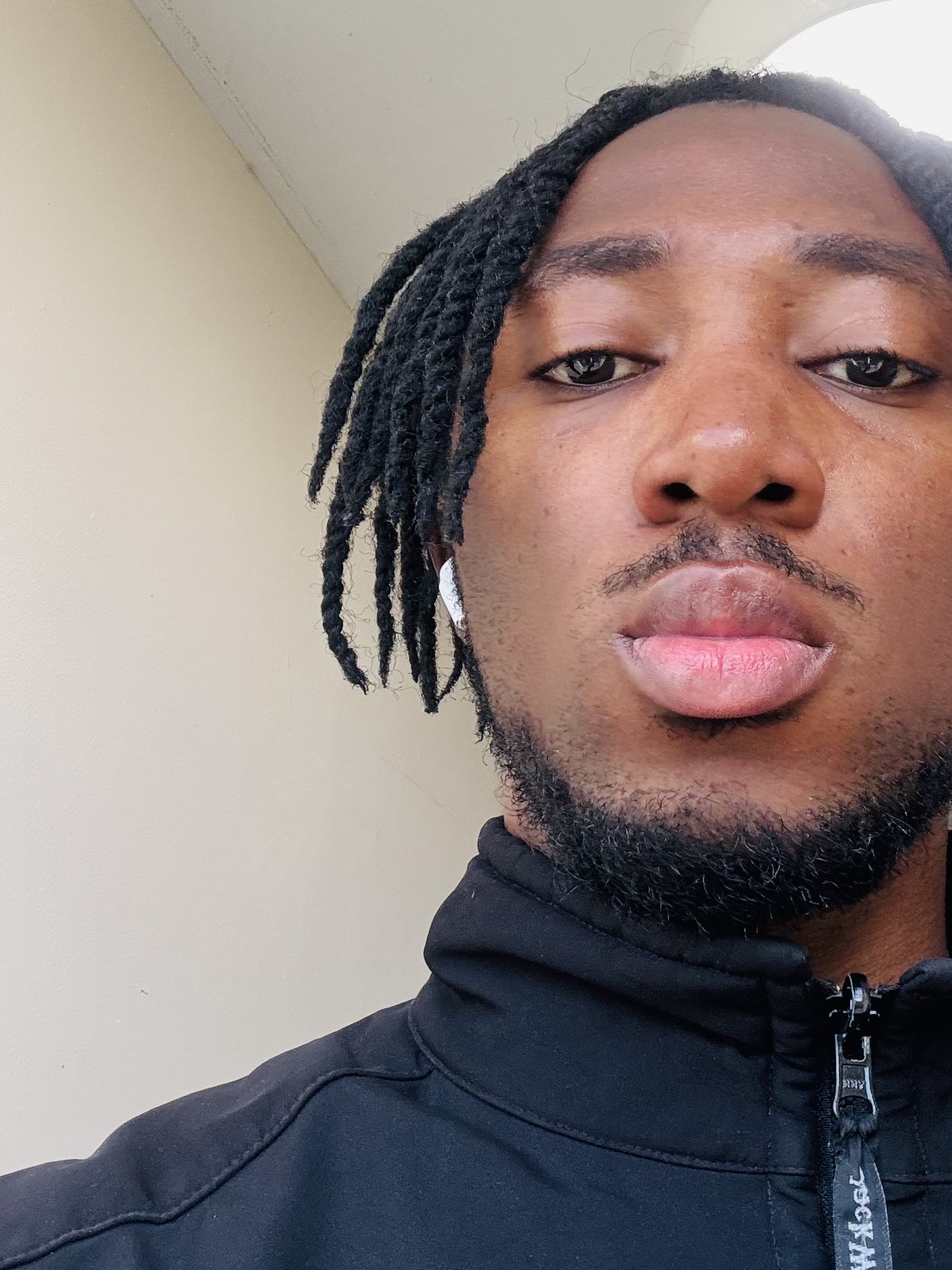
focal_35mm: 45
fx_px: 1650
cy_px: 522
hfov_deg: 31.9
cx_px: 632
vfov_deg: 41.9
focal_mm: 2.69
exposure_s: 1/60
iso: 80
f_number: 1.9
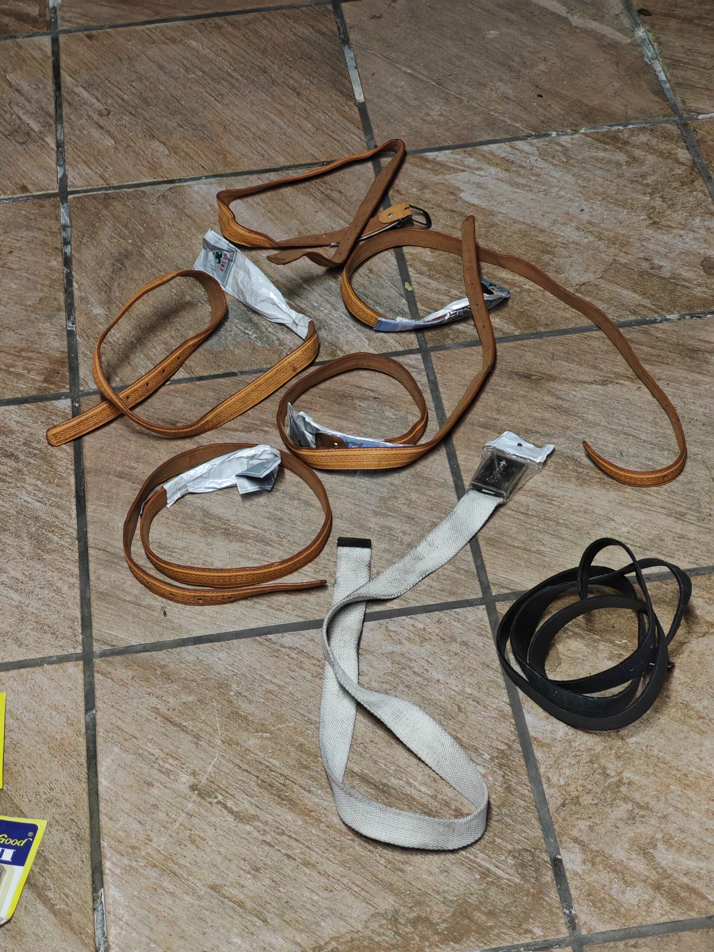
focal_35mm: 73
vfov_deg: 26.7
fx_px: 2008
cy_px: 476
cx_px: 357
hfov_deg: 20.2
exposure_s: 1/33
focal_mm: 8.67
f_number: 2.4
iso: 800
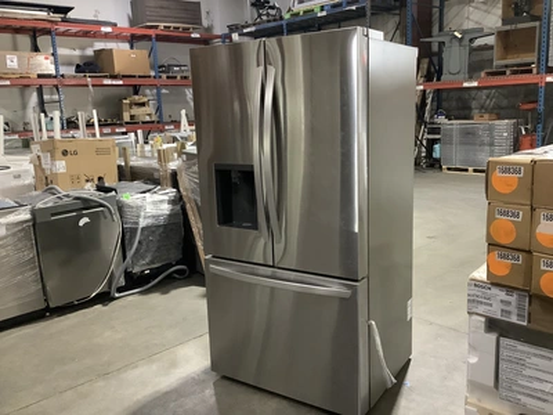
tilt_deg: -11.7
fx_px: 495
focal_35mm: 31
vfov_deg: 45.4
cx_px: 276
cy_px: 208
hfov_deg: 58.4
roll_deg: +2.1
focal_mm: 3.3
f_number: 2.4
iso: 320
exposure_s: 1/40
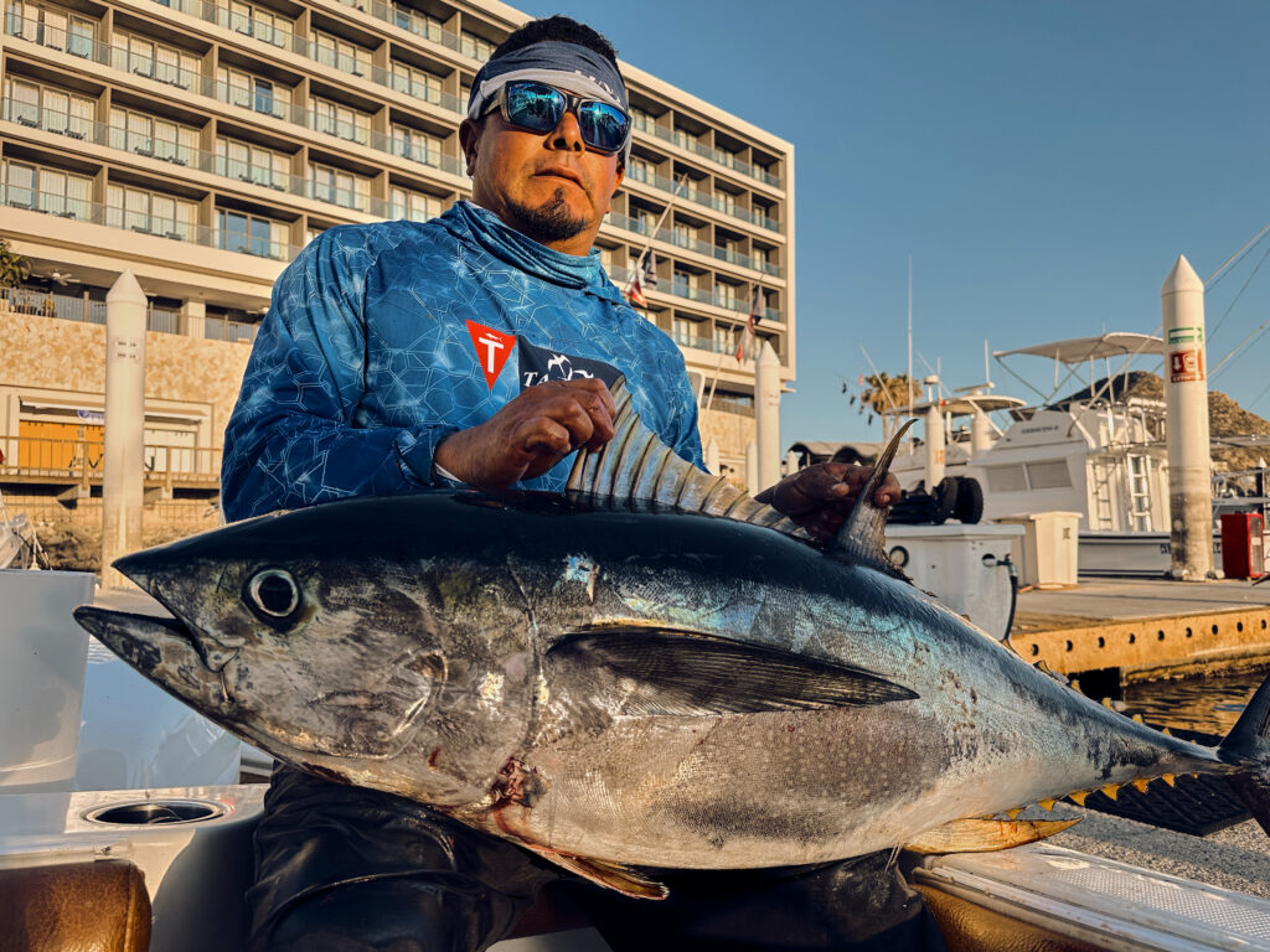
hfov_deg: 71.6
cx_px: 635
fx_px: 881
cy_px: 476
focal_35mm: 24
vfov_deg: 56.8
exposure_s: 1/1664
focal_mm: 6.86
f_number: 1.8
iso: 80
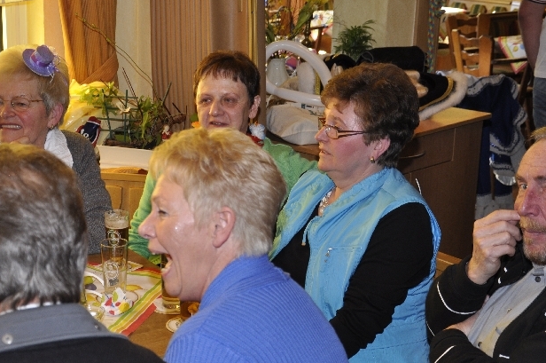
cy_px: 199
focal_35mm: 74
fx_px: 1121
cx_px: 246
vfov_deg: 18.4
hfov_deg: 27.4
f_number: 5
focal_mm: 38
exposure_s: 1/60
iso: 400
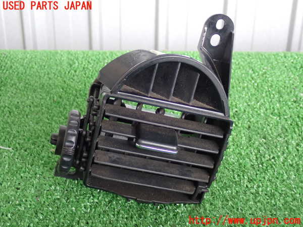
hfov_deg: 29.0
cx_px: 152
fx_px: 586
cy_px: 114
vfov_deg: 21.9
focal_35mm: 67
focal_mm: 11.88
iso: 640
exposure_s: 1/60
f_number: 3.8
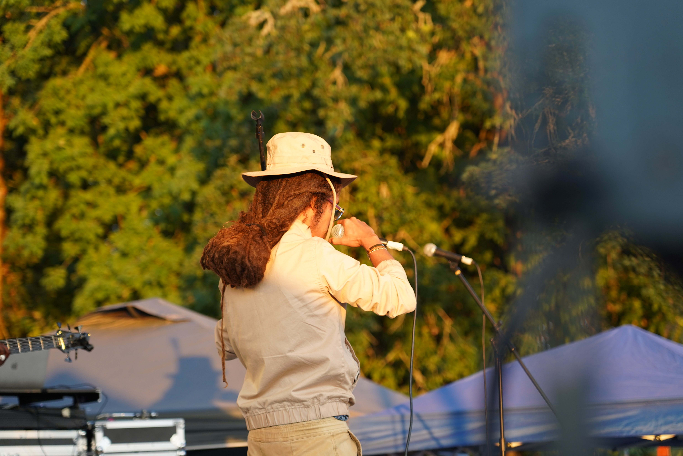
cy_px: 228
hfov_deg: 19.5
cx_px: 342
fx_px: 1992
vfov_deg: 13.0
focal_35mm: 105
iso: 400
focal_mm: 105
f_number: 4
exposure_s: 1/160
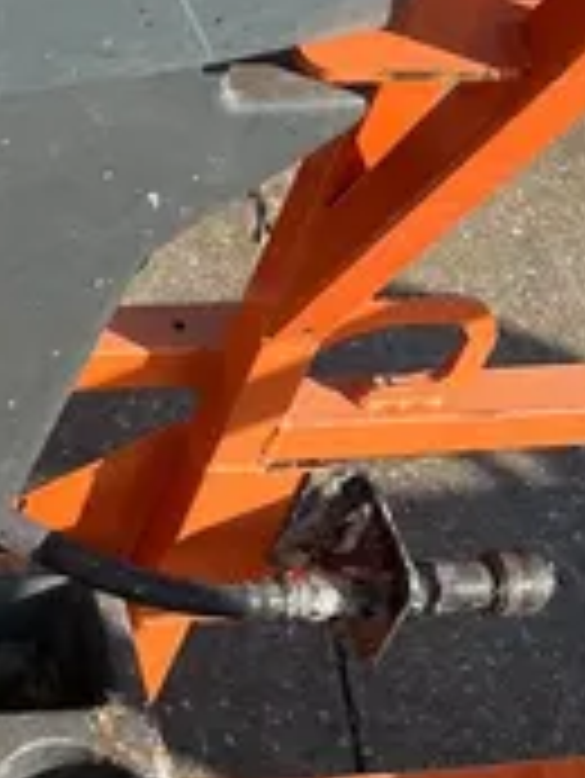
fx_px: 2476
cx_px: -500
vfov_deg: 17.8
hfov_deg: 12.2
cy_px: 200
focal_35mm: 110
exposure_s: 1/2062
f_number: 1.6
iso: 50
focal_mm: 5.1
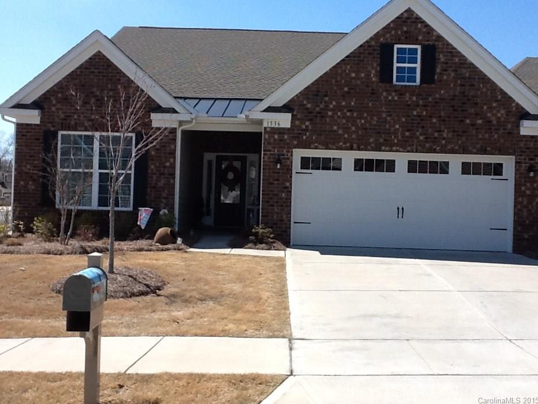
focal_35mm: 45
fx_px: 699
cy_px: 199
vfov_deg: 32.2
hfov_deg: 42.1
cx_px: 268
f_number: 2.4
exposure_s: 1/1215
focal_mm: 2.03
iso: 40
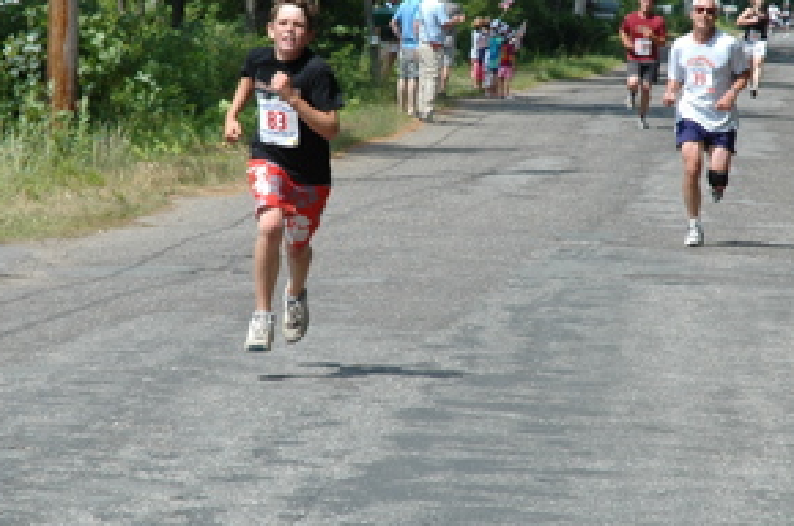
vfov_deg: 5.9
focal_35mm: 232
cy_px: 174
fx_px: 5106
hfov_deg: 8.9
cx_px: 485
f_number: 9
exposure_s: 1/250
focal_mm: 70
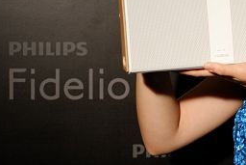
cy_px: 25
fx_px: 834
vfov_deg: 11.2
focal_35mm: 122
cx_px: 270
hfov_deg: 16.3
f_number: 2.8
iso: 320
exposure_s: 1/52
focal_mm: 35
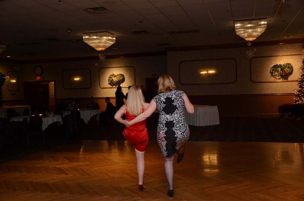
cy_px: 100
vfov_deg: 34.1
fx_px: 329
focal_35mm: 39
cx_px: 152
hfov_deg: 49.6
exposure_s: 1/60
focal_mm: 26
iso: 800
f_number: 4
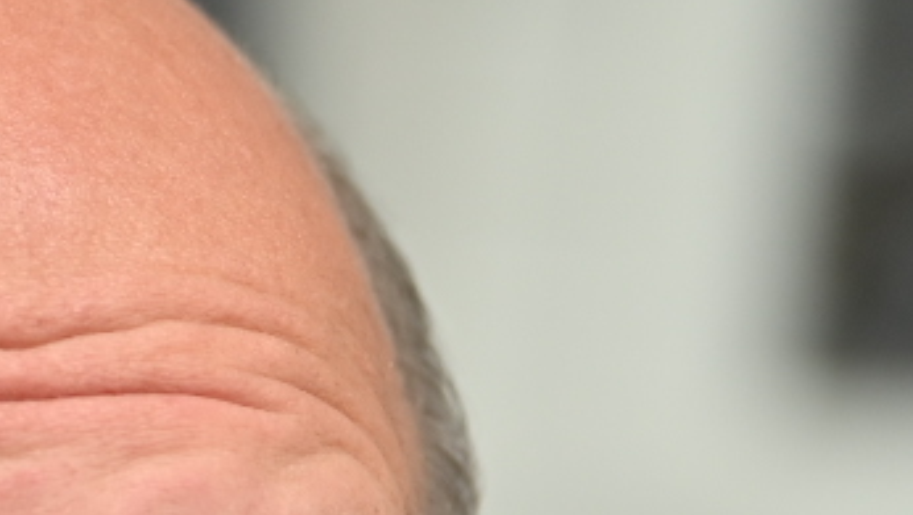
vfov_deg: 2.0
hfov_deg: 3.5
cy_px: 864
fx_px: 14847
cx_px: 58
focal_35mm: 613
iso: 250
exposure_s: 1/250
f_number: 2.8
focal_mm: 125
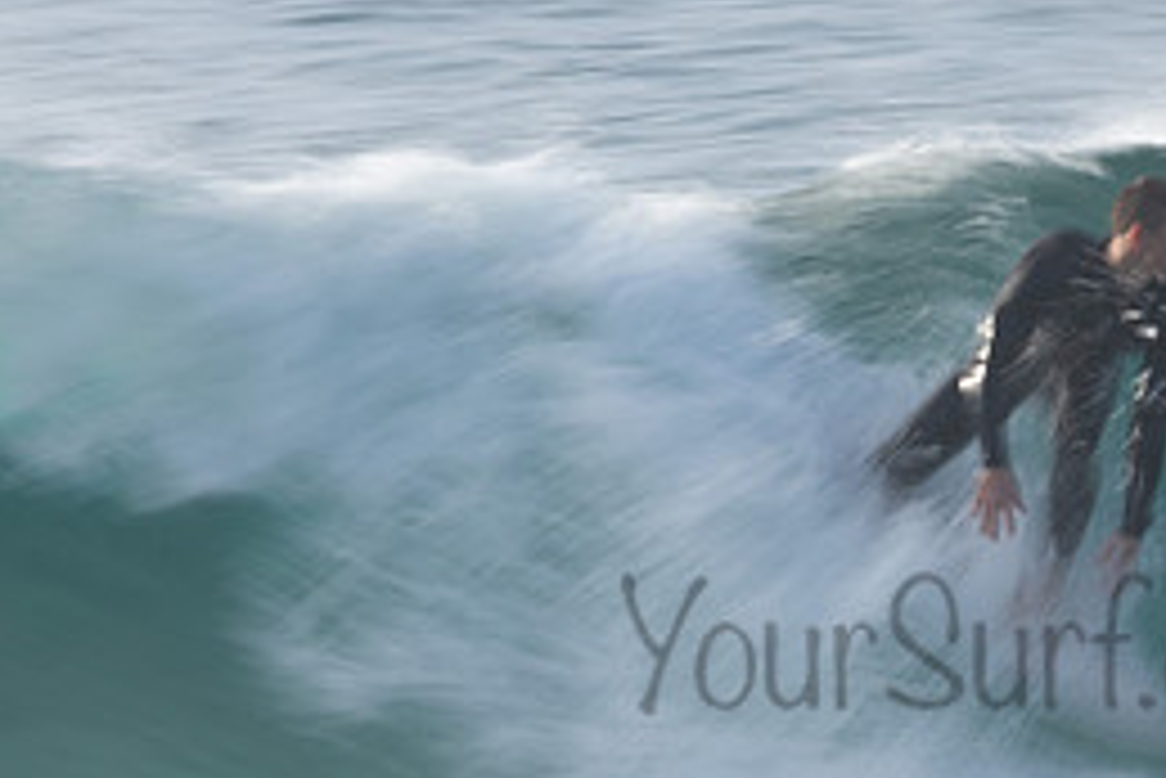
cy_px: 605
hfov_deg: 1.2
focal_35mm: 1681
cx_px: 1085
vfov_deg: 0.8
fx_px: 54474
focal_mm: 500
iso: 125
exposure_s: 1/20
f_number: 25
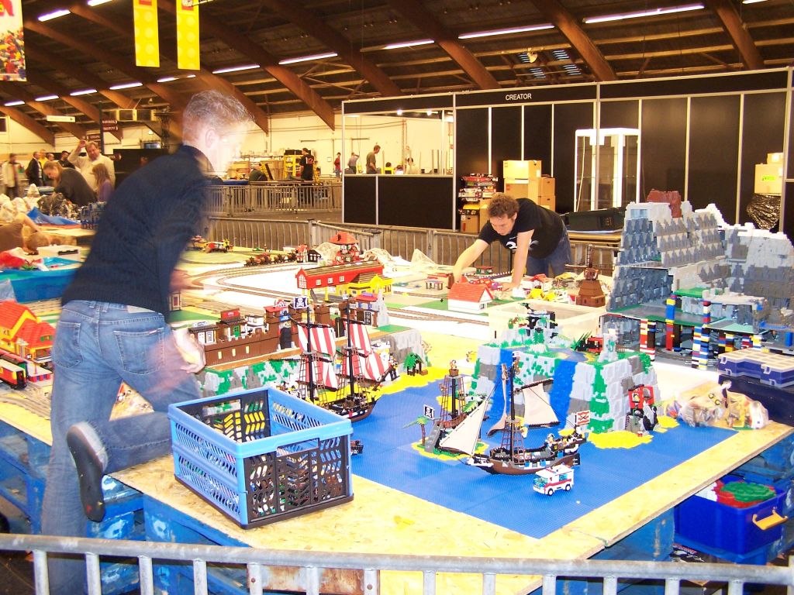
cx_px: 397
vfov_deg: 37.7
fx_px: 872
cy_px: 298
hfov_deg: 49.0
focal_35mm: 38
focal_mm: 6.3
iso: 140
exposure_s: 1/4
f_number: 2.8
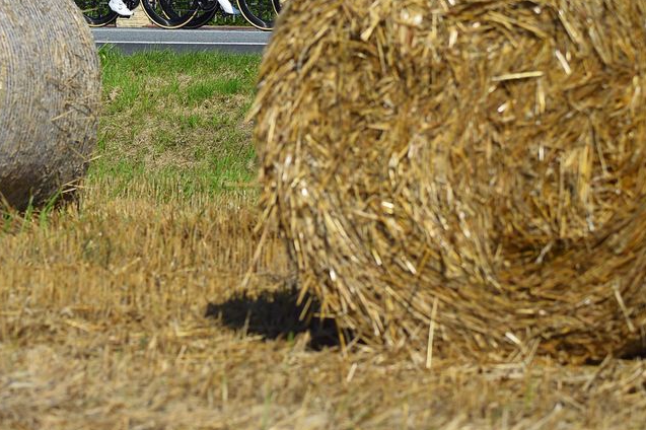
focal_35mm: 226
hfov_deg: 9.1
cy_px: 27
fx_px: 4053
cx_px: 254
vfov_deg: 6.1
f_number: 7.1
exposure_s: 1/1600
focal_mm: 120
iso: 400
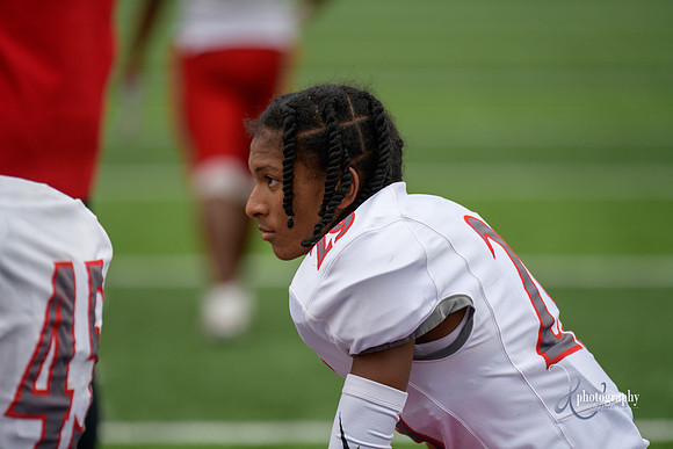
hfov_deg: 8.6
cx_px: 336
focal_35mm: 240
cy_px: 224
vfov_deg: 5.7
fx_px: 4488
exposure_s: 1/500
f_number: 2.8
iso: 160
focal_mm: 240
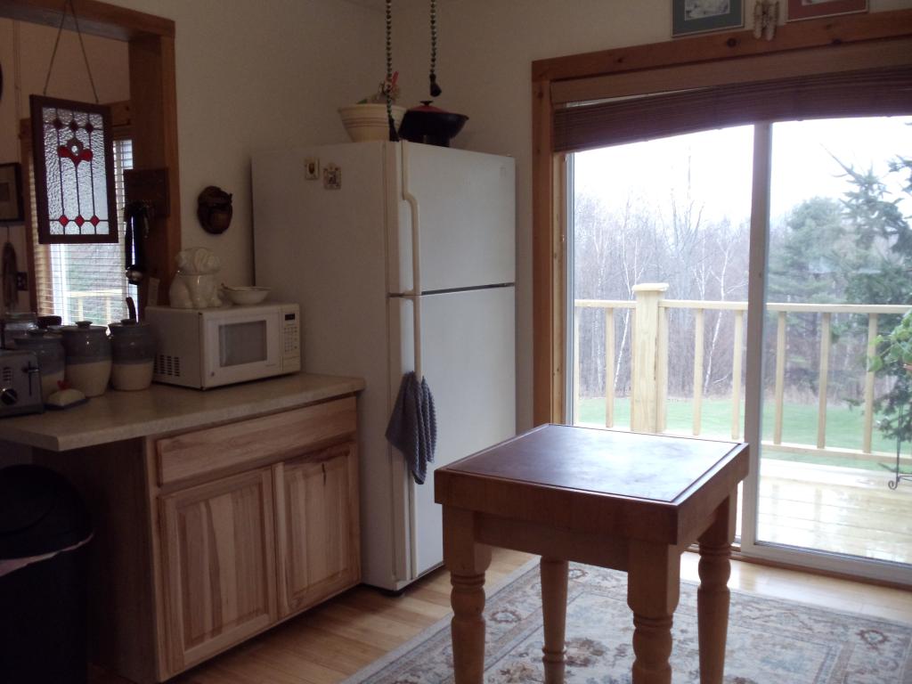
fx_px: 1159
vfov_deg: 32.9
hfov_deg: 42.9
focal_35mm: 44
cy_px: 342
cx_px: 456
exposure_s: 1/80
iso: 400
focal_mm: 6
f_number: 3.5
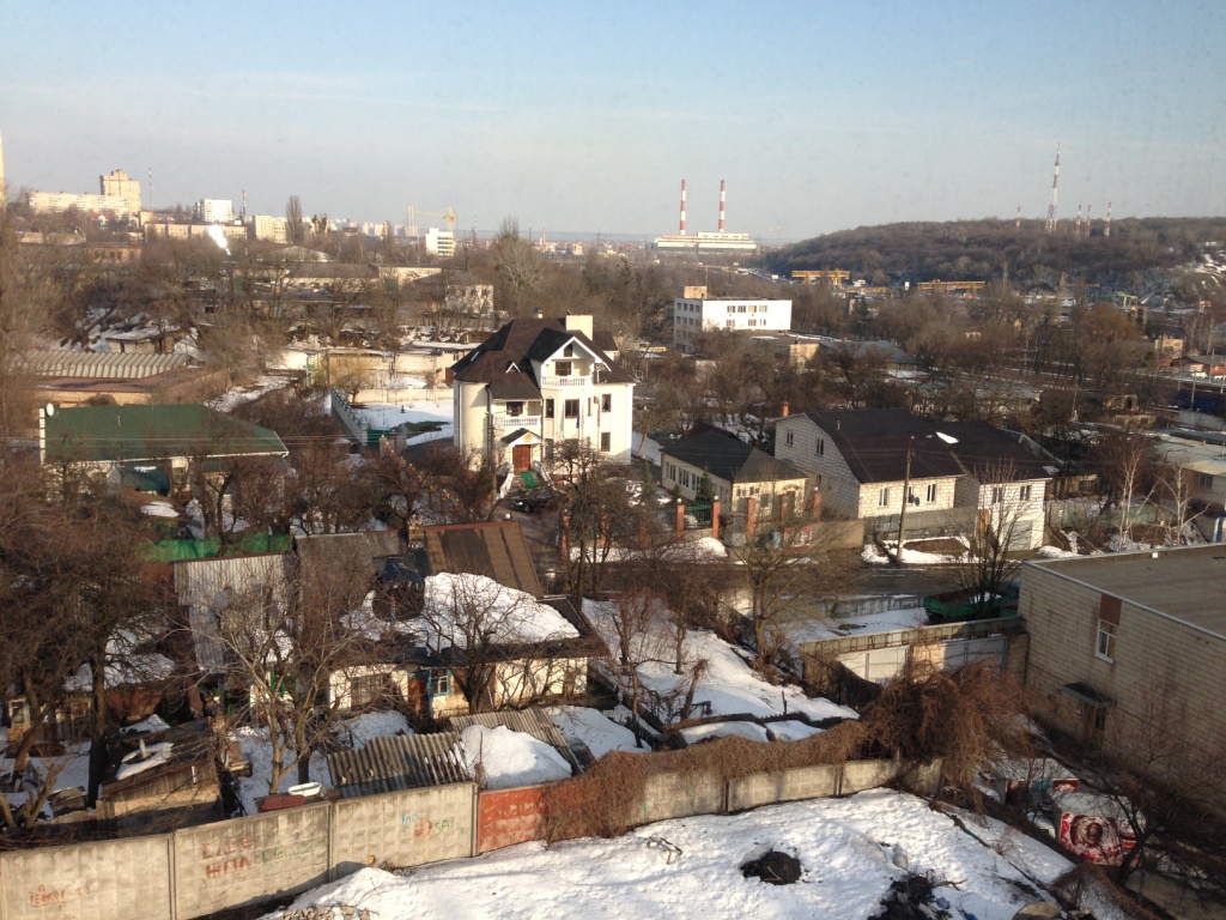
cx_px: 613
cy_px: 460
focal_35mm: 33
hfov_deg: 55.4
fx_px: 1169
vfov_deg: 42.9
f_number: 2.4
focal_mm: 4.13
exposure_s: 1/639
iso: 50
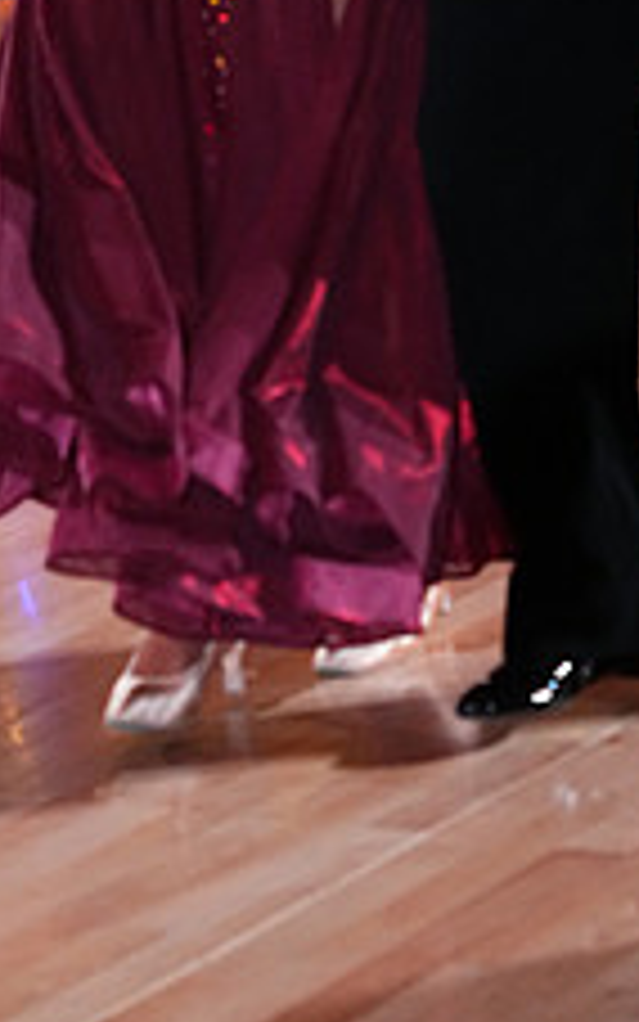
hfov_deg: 7.1
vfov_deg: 11.1
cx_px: 533
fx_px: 5152
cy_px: -239
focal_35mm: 185
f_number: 5
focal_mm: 71
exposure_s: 1/400
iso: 5000
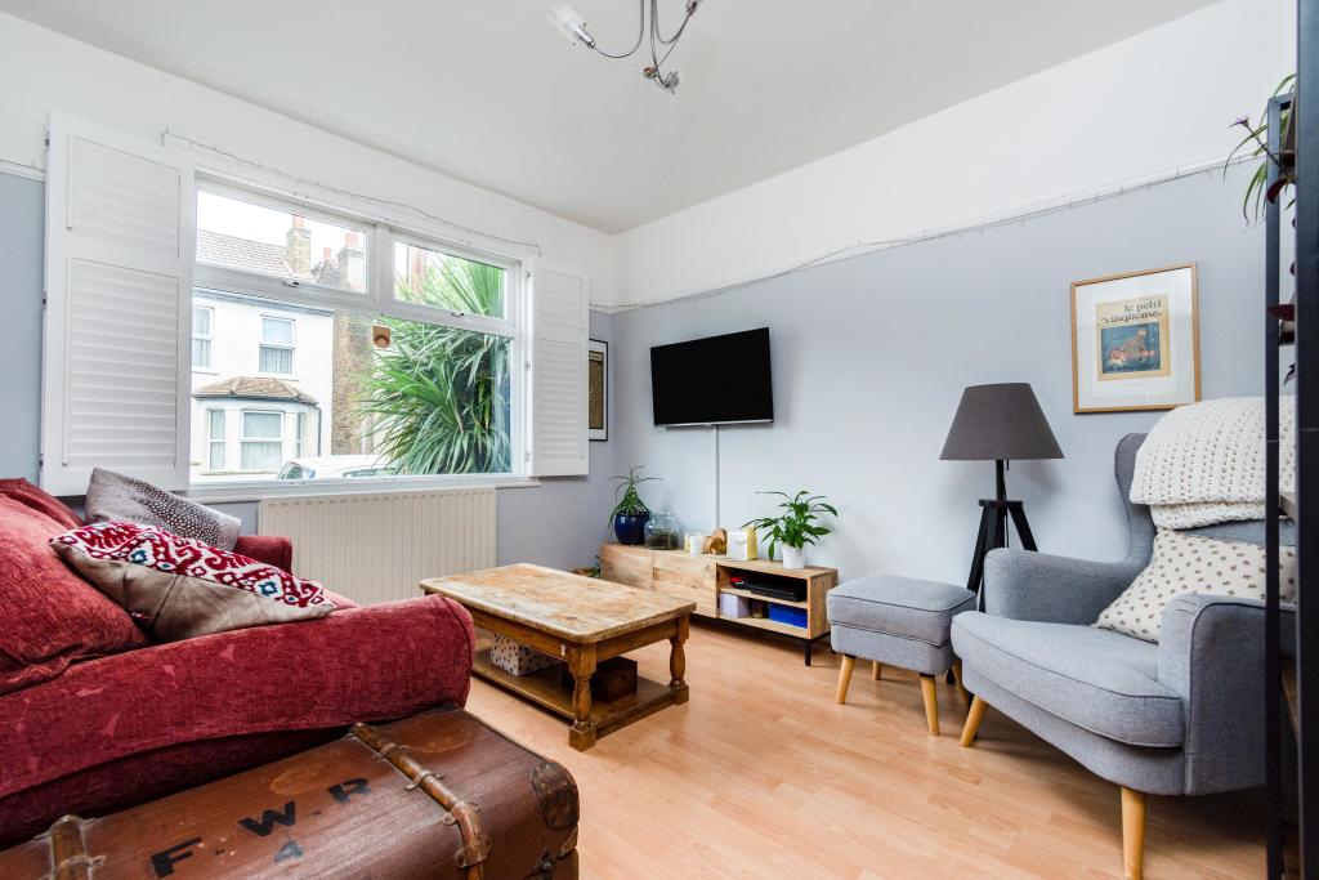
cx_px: 660
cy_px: 440
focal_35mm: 15
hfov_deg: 100.4
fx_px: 550
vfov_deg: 77.3
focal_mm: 10
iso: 400
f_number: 7.1
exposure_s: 1/100
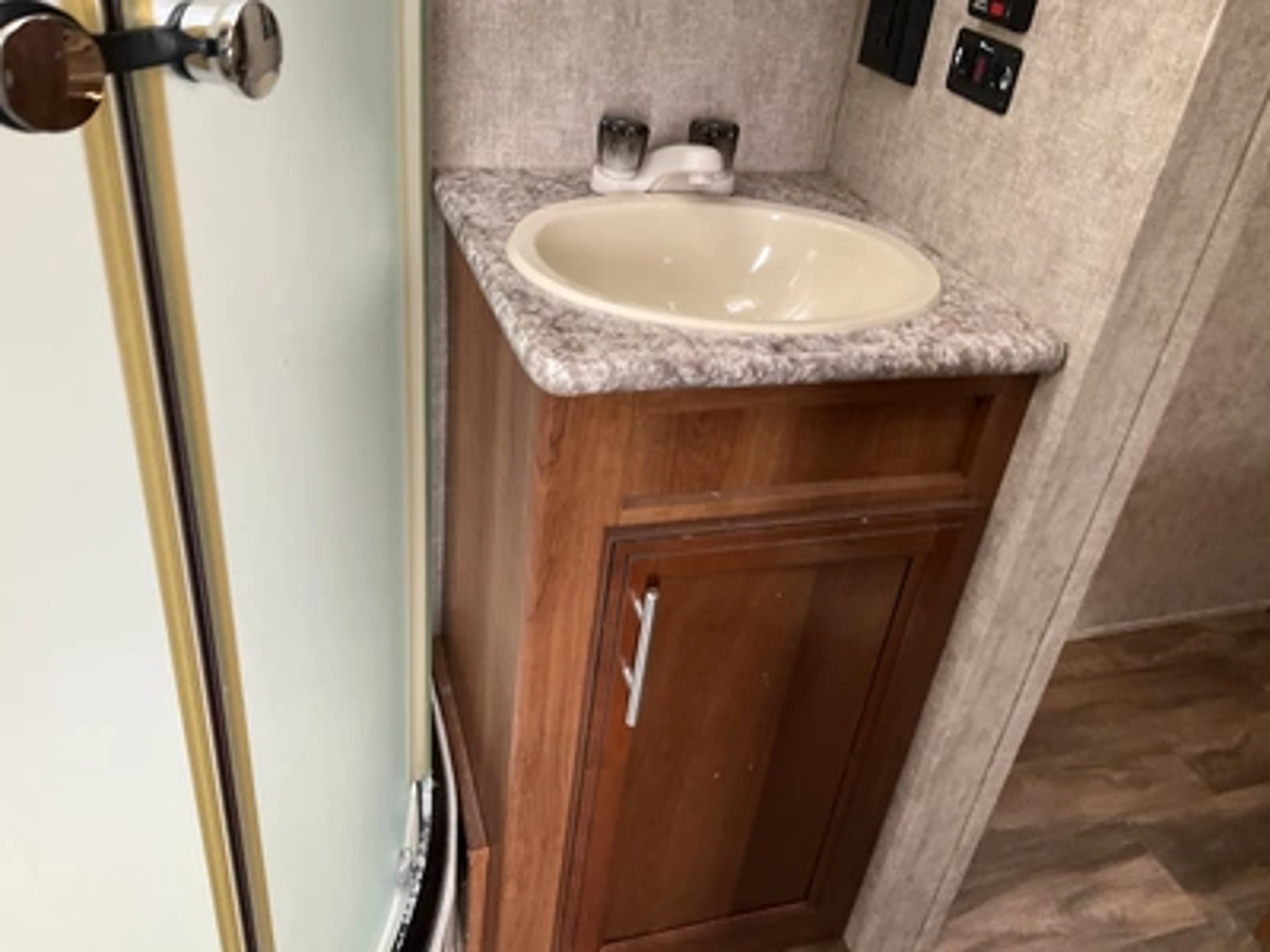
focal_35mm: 29
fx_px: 1064
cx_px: 635
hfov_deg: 61.7
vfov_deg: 48.2
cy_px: 476
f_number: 1.8
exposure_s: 1/73
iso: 64
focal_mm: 3
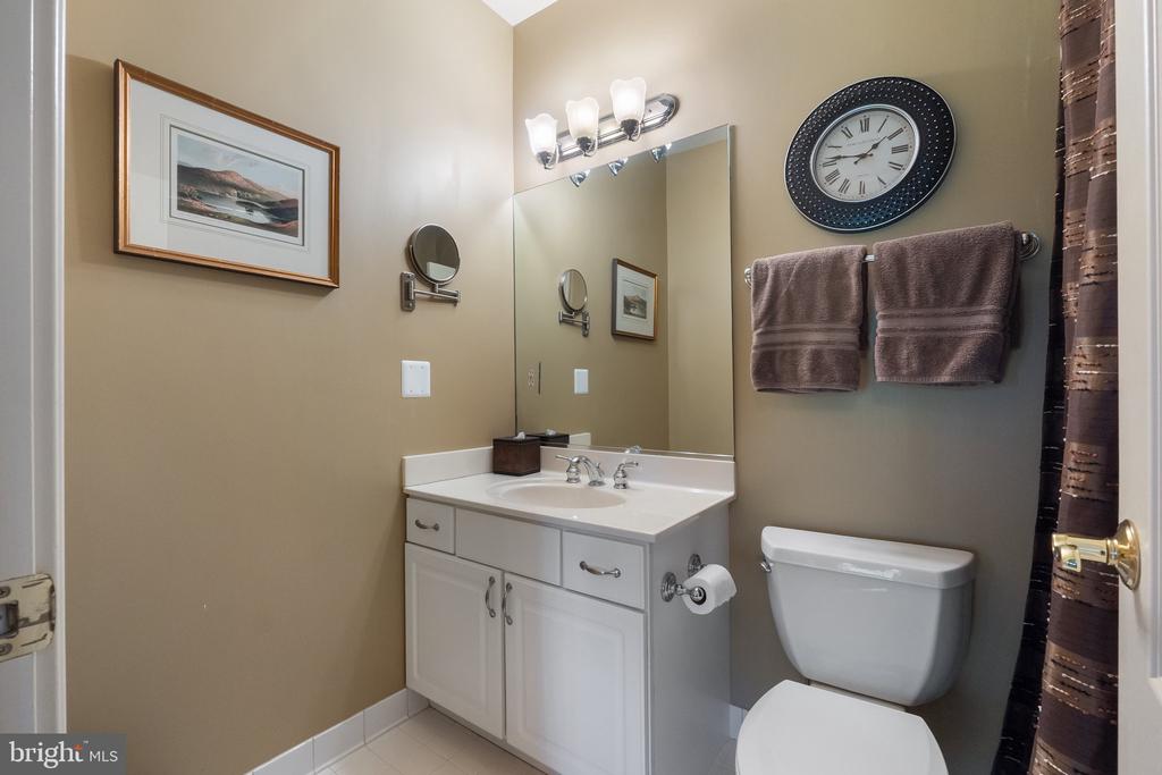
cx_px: 581
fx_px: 484
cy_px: 388
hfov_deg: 100.4
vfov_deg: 77.3
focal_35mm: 15
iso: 800
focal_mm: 10
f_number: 8
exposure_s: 1/2.5
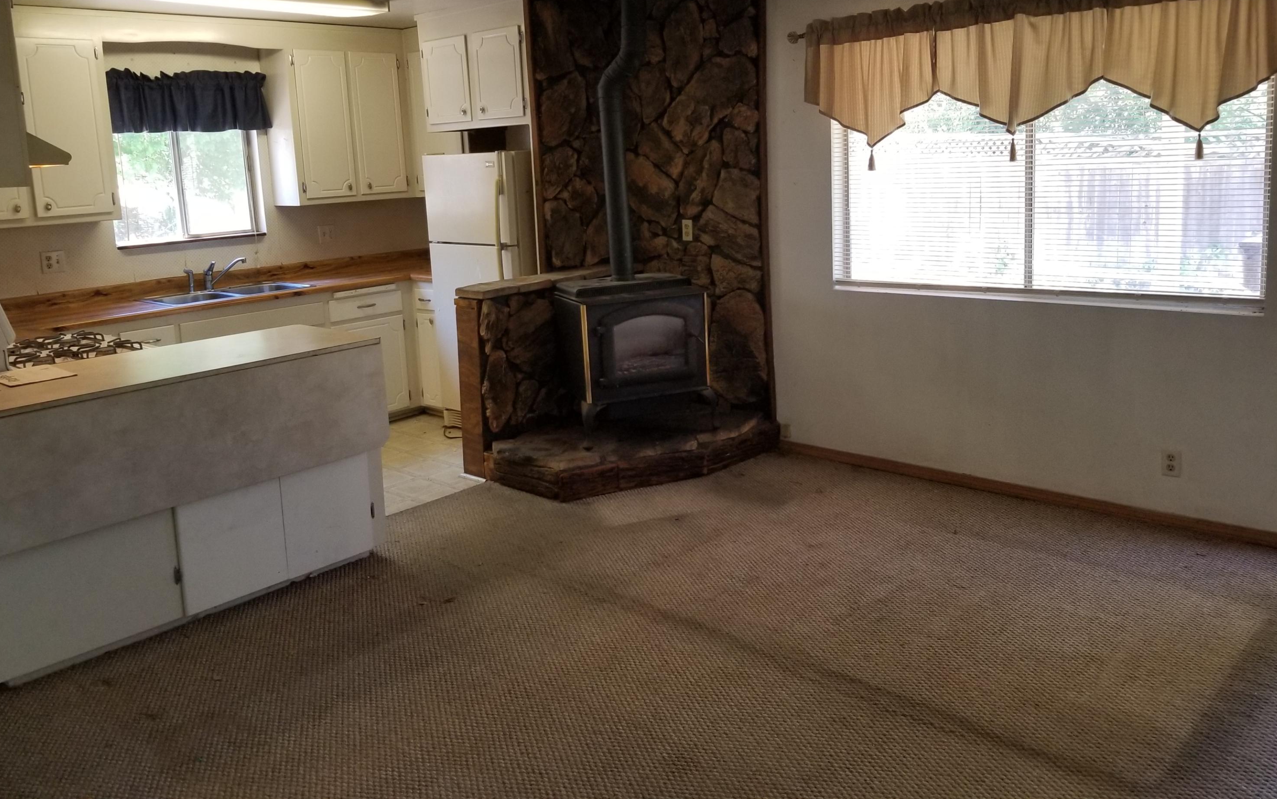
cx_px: 635
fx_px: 975
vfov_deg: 44.3
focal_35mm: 28
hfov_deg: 66.5
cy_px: 315
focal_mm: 4.25
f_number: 1.7
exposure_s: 1/60
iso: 160
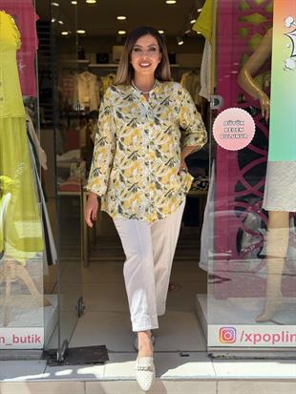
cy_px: 197
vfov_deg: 39.6
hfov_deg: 30.3
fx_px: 547
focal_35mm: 48
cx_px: 148
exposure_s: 1/987
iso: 100
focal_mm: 6.76
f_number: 1.78
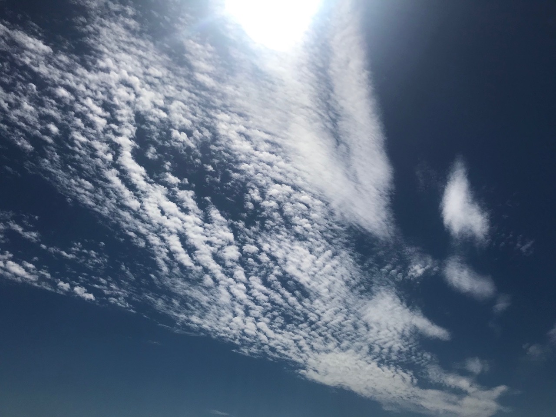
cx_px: 278
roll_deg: -3.1
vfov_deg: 49.7
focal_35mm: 28
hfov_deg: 63.4
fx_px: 450
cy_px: 208
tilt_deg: +29.4
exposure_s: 1/16129
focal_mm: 3.99
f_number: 1.8
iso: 25
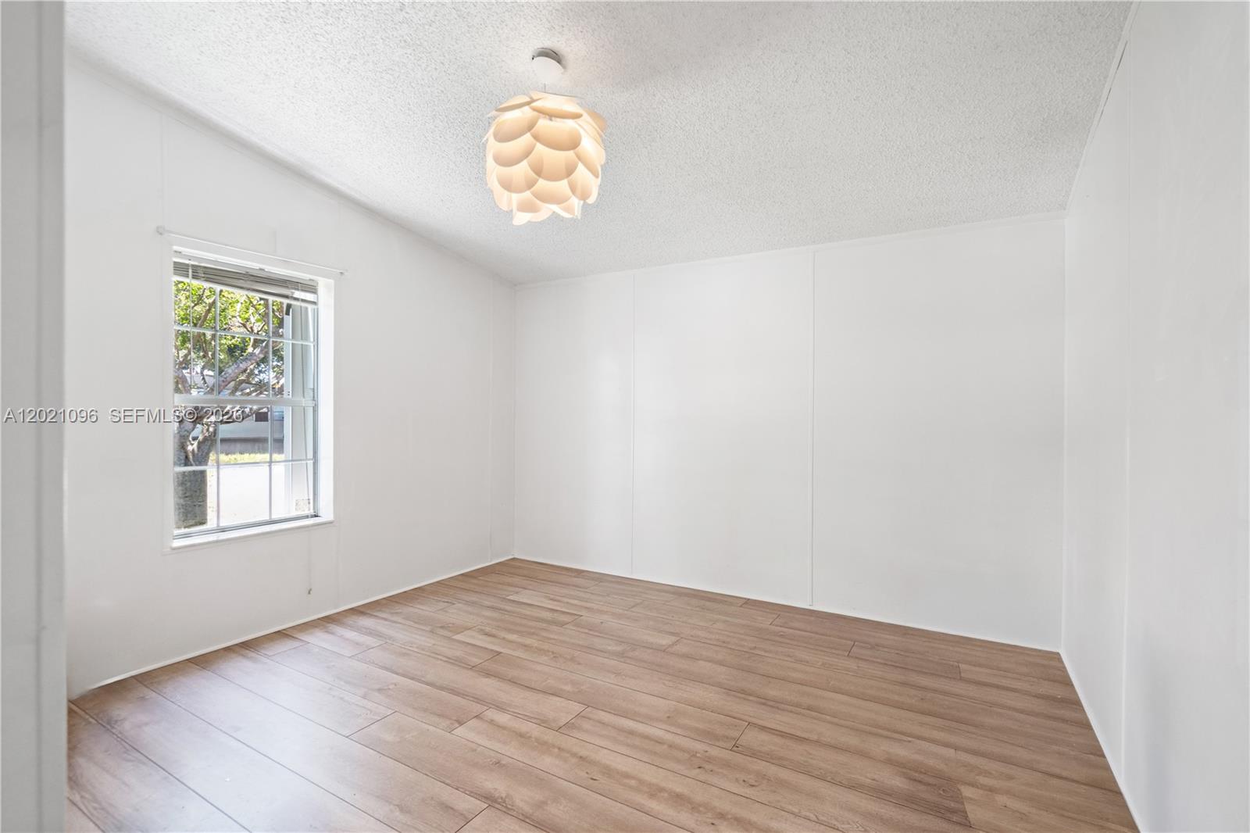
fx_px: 555
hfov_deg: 96.7
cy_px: 416
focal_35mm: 16
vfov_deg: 73.7
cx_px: 625
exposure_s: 1/8
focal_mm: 16
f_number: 8
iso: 800
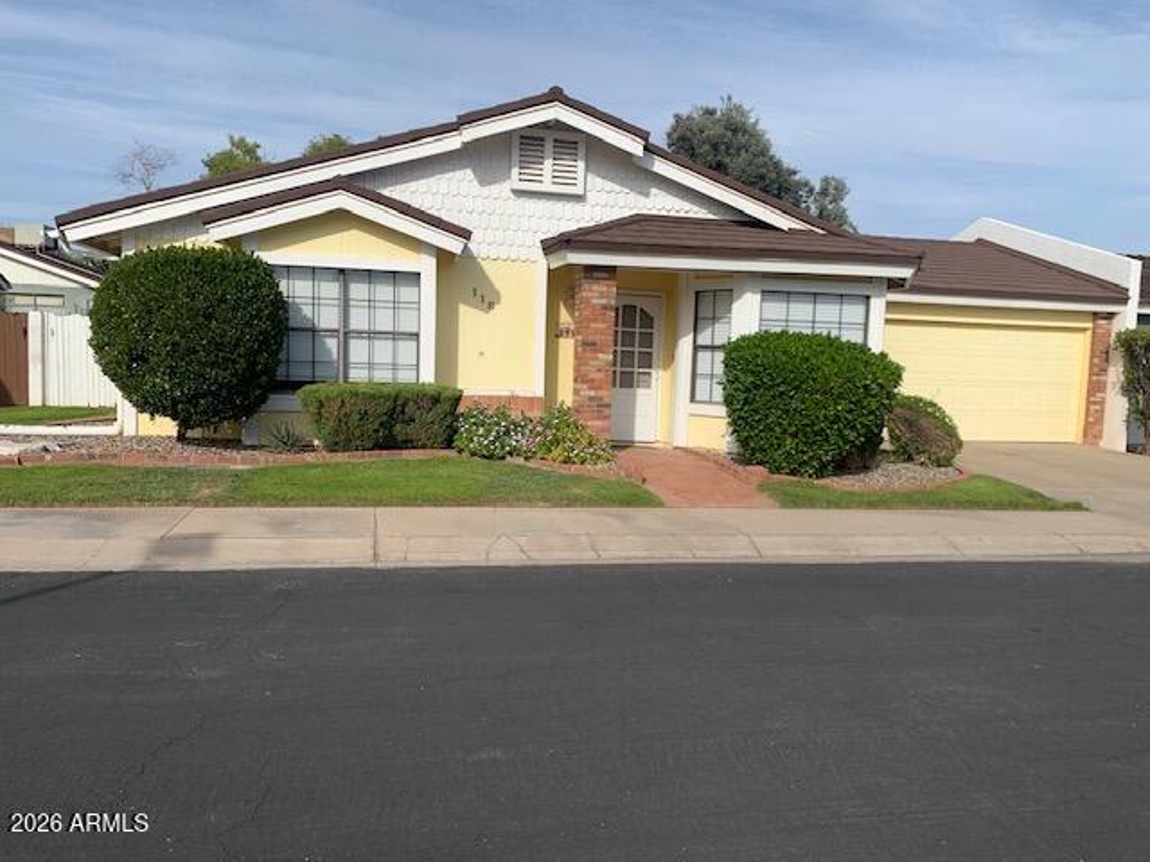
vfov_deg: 53.1
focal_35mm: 26
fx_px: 864
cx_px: 575
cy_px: 431
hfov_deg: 67.3
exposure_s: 1/2994
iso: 25
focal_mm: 4.25
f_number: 1.8
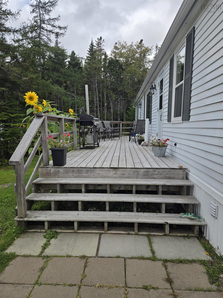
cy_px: 149
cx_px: 112
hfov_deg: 58.9
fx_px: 198
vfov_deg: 73.9
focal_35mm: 23
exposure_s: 1/929
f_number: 1.8
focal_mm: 5.4
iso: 25
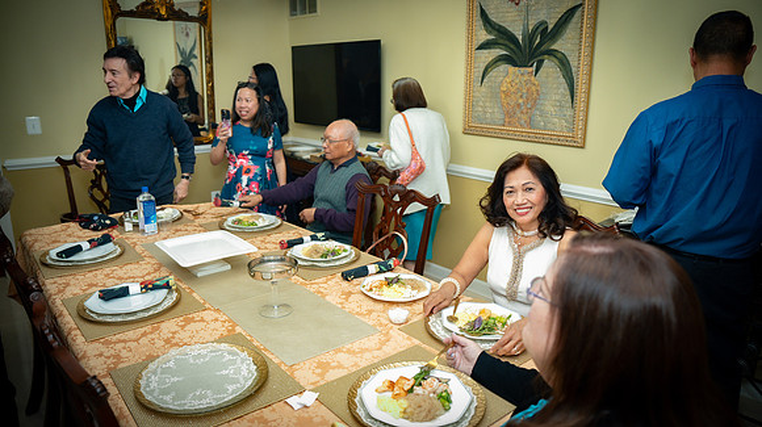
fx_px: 508
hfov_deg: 73.8
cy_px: 214
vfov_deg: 45.6
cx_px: 381
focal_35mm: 25
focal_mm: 24
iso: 1600
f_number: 2.8
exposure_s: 1/160
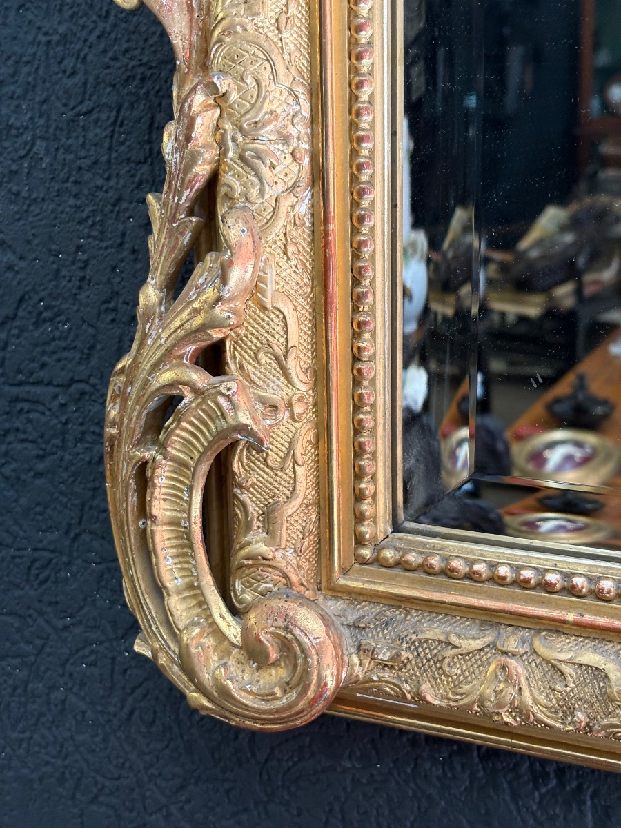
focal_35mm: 52
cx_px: 310
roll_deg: -0.6
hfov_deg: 28.0
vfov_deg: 36.8
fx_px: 1244
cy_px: 414
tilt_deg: -12.1
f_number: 1.6
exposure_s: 1/50
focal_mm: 5.96
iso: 125
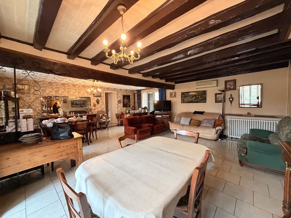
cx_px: 146
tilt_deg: -2.5
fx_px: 118
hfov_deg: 102.1
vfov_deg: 85.7
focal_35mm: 14
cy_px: 109
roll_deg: +1.3
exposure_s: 1/50
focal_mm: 2.22
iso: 500
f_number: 2.2
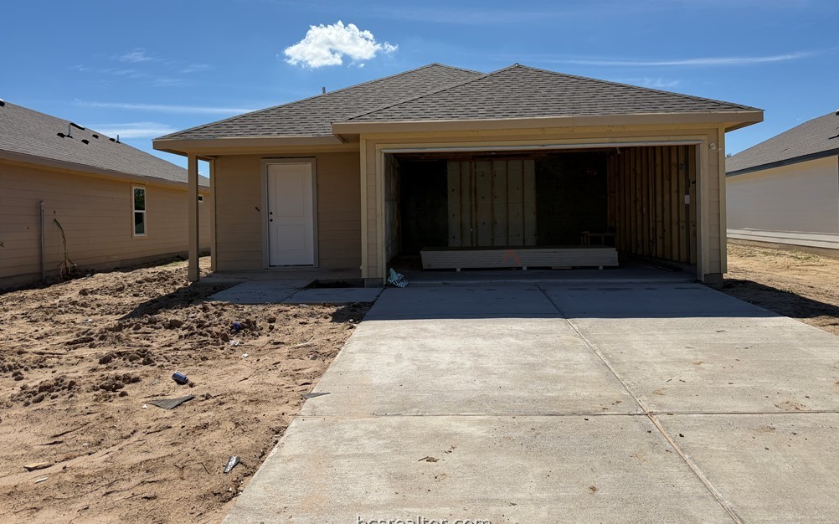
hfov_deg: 70.4
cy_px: 215
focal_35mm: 26
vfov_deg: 47.4
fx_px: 594
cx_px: 424
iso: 100
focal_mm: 6.76
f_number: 1.78
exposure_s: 1/7353
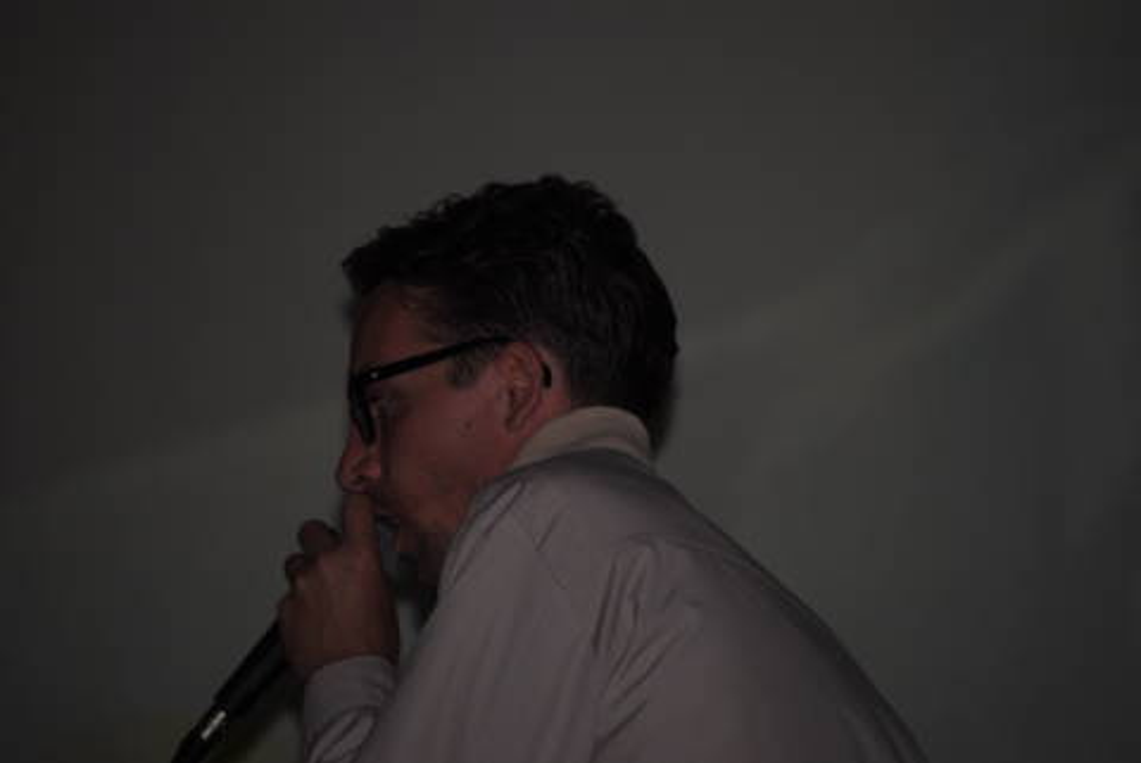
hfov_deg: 6.9
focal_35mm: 300
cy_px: 382
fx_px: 9517
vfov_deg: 4.6
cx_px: 570
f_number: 5.6
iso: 200
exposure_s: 1/60
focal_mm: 200
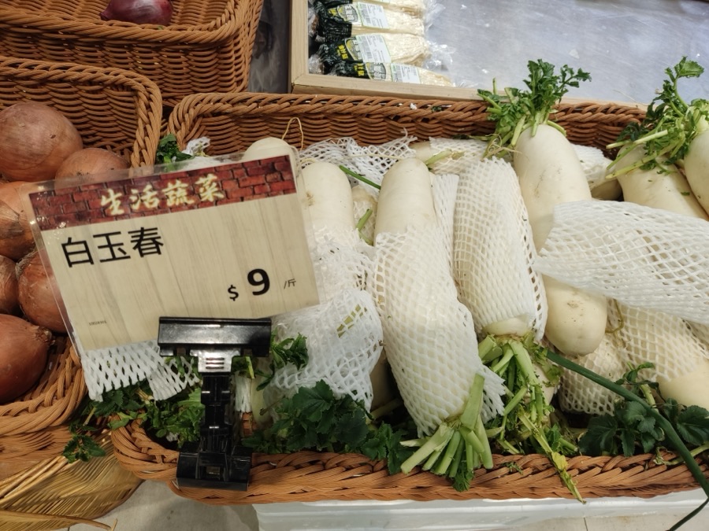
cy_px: 266
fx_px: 512
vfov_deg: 54.9
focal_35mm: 25
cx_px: 354
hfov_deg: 69.4
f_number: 1.79
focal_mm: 4.71
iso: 87
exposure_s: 1/100
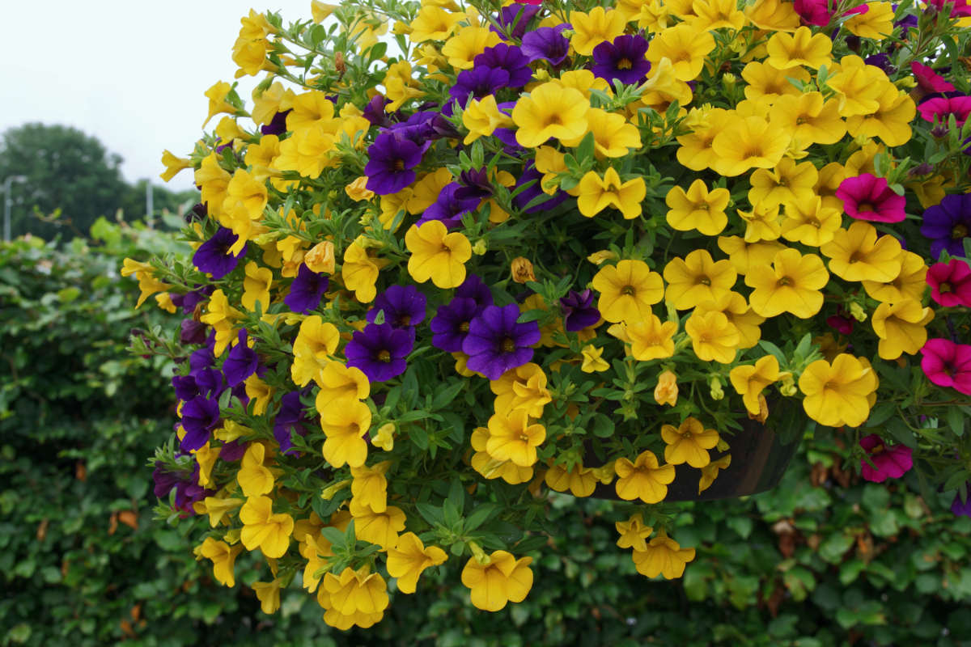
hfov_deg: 46.4
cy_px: 324
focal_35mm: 42
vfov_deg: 31.9
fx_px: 1133
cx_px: 486
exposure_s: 1/60
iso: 100
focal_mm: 28
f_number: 9
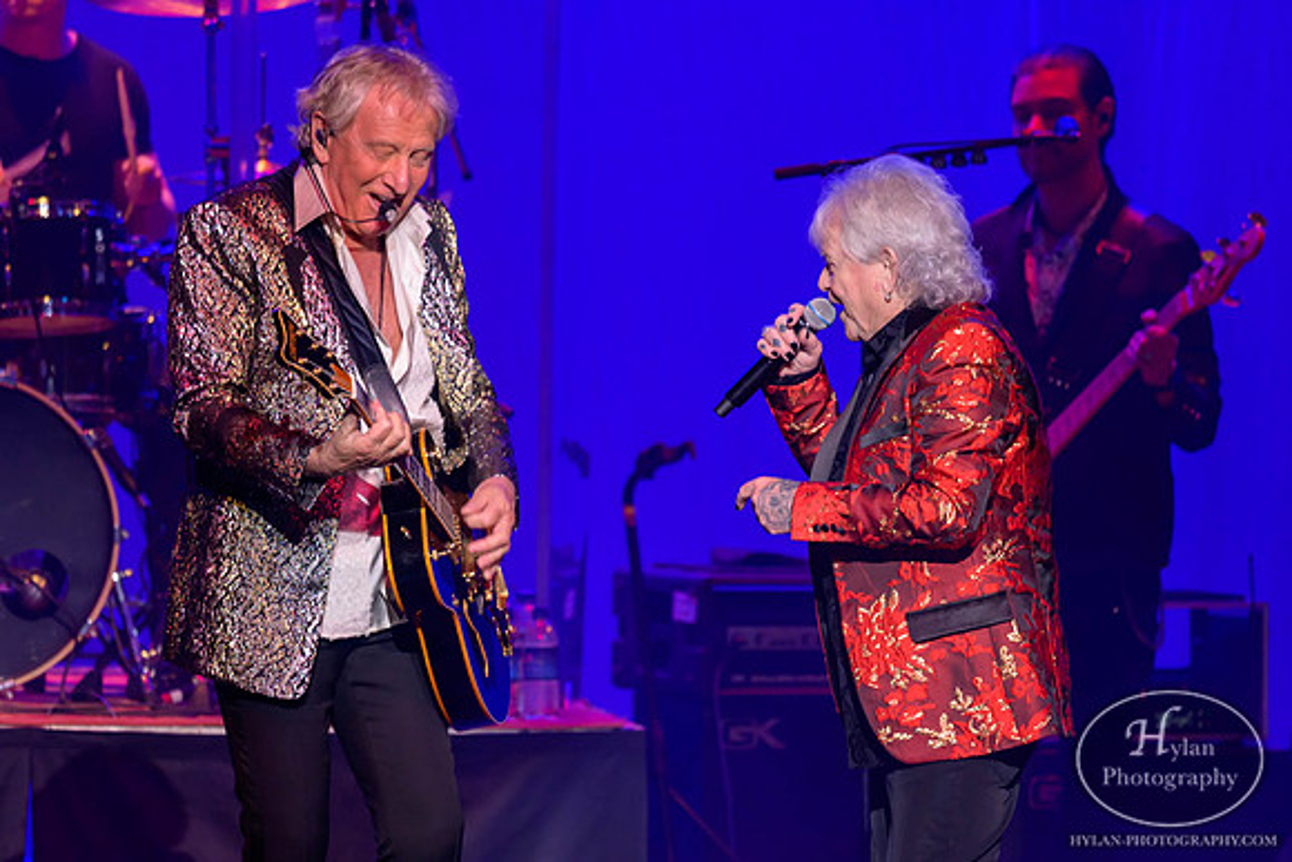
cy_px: 597
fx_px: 20556
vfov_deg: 2.4
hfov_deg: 3.6
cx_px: 646
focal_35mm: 573
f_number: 4
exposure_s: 1/200
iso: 720
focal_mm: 300
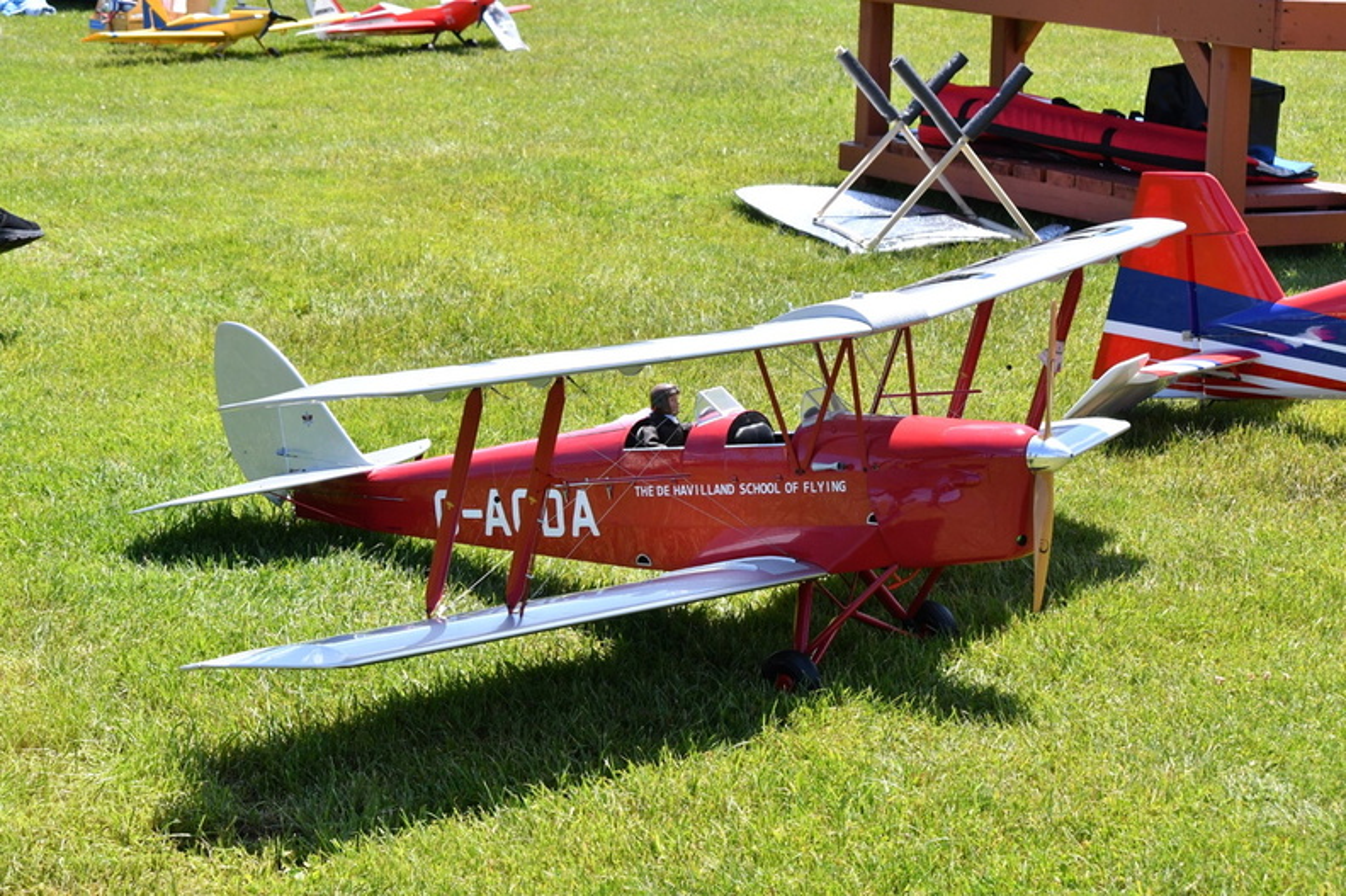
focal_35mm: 82
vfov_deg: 16.6
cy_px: 448
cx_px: 673
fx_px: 3064
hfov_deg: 24.8
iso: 800
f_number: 10
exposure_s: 1/800
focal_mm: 55
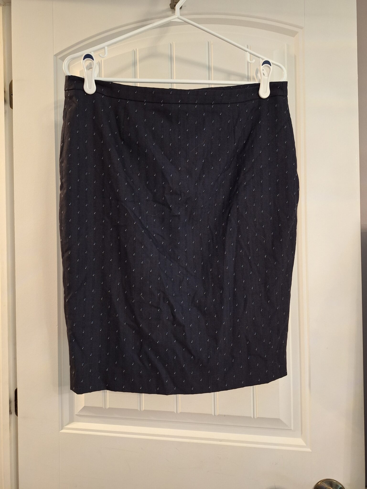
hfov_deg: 58.9
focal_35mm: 23
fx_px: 325
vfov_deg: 73.9
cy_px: 244
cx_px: 184
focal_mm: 5.54
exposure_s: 1/30
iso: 320
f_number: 1.8
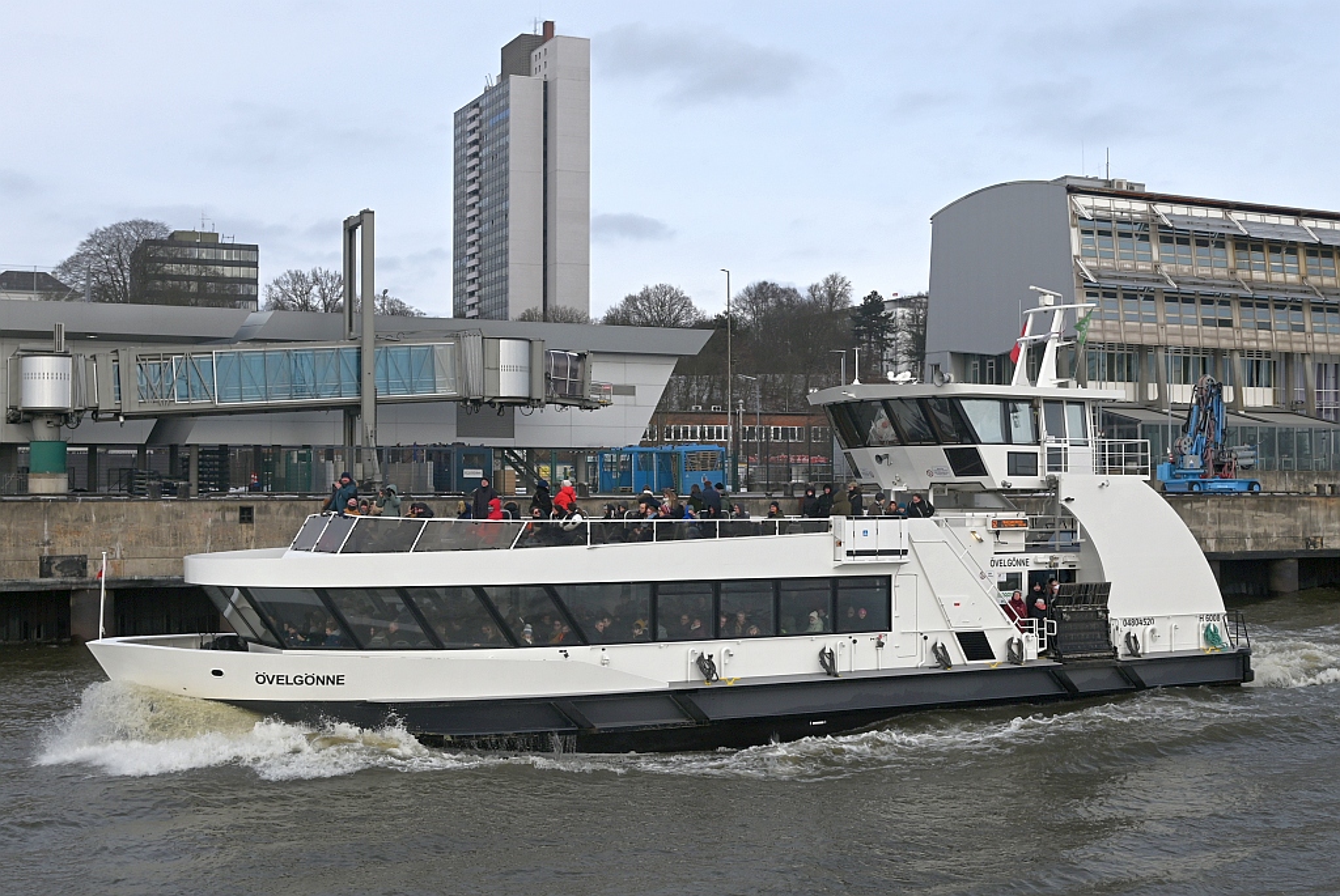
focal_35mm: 30
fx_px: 1118
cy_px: 448
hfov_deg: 61.9
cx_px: 670
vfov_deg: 43.7
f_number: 7.1
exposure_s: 1/400
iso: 100
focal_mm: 30
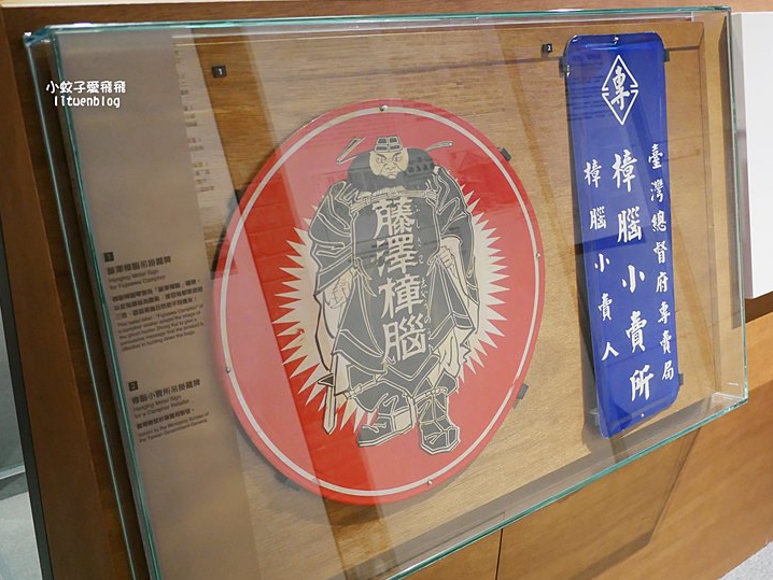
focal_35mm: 39
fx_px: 871
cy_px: 301
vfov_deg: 36.8
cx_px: 441
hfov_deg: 47.7
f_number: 2.5
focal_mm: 14
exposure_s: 1/60
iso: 1000
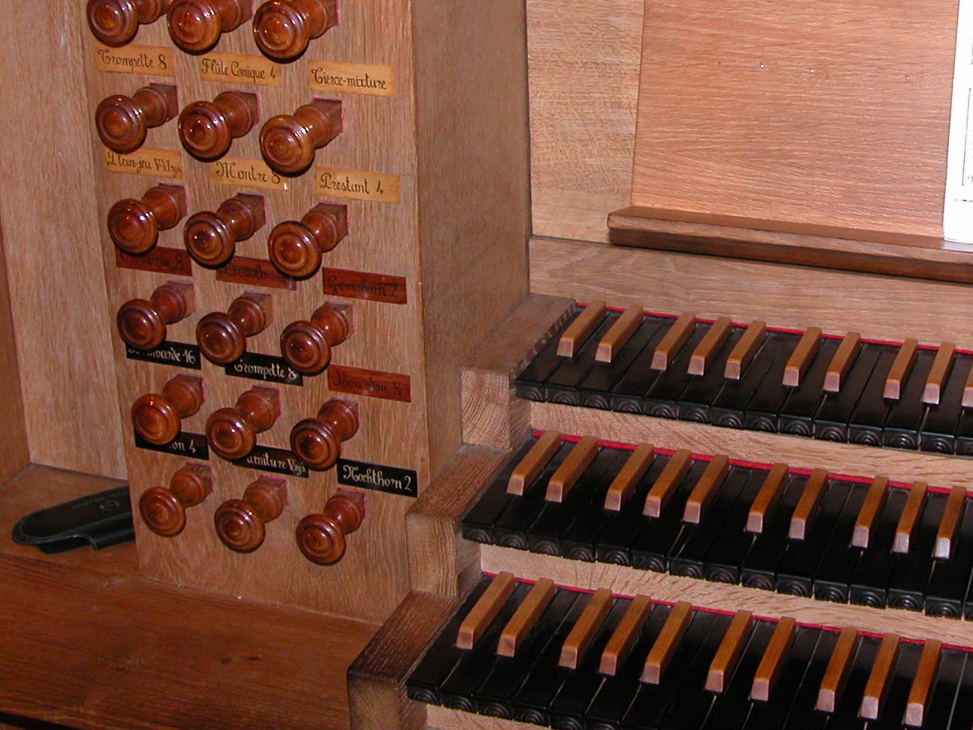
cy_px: 159
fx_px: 1771
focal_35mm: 63
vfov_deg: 23.0
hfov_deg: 30.3
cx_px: 706
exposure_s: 1/60
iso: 200
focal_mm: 8.9
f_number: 2.8
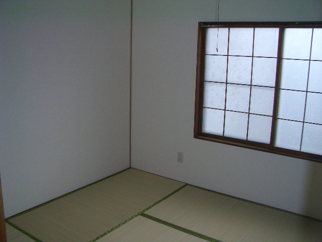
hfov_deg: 52.6
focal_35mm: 35
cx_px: 161
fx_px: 326
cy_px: 121
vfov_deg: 40.7
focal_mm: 5.8
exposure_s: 1/60
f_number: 4.3
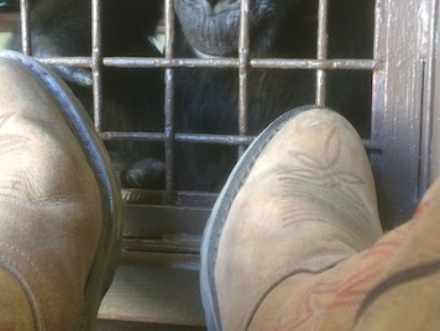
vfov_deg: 30.3
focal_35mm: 48
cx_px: 251
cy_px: 140
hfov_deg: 39.5
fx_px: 611
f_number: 2.2
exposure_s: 1/30
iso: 200
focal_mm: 4.15
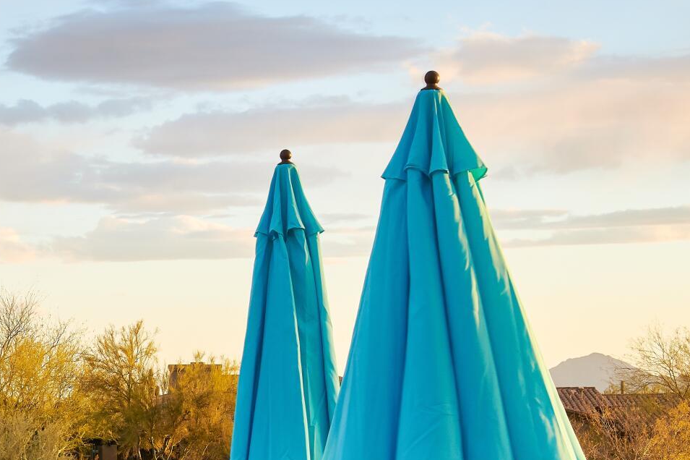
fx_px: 2529
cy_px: 406
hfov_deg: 14.8
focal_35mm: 132
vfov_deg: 10.3
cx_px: -233
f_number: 11
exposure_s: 1/30
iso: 200
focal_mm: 42
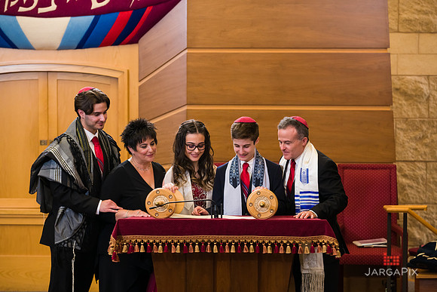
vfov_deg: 11.2
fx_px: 1481
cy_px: 146
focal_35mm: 122
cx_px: 218
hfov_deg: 16.8
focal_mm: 122
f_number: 5.6
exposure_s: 1/200
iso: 1000
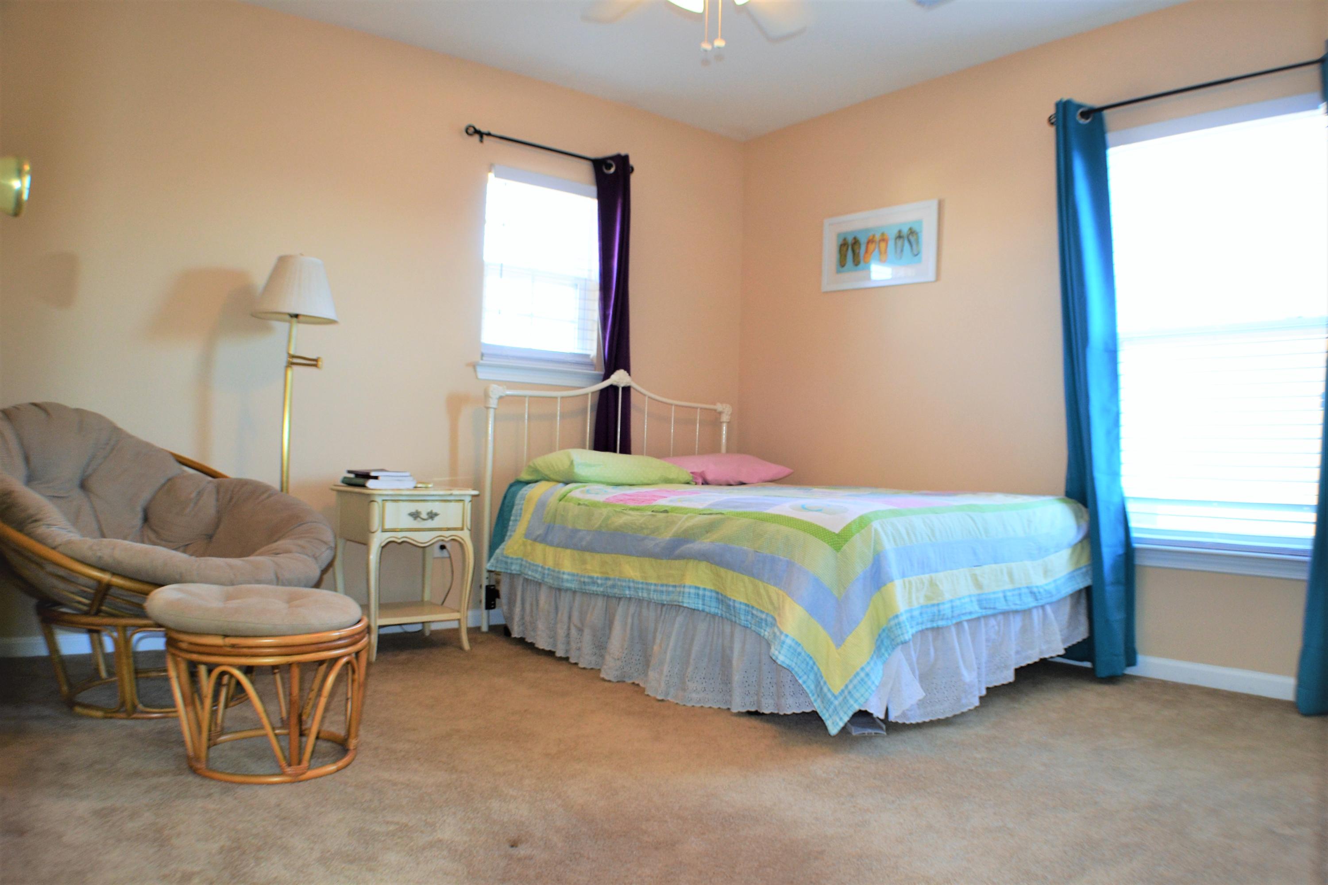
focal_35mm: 33
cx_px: 664
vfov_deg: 40.0
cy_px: 442
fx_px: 1217
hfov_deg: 57.2
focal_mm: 22
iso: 500
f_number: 3.8
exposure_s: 1/60
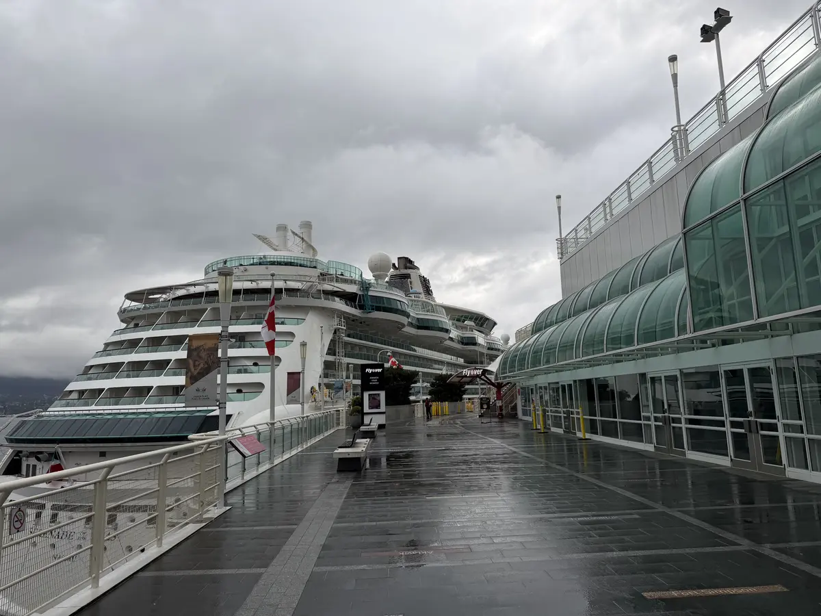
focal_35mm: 24
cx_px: 410
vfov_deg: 56.8
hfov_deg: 71.6
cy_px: 308
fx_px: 569
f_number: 1.78
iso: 80
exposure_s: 1/4405
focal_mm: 6.76
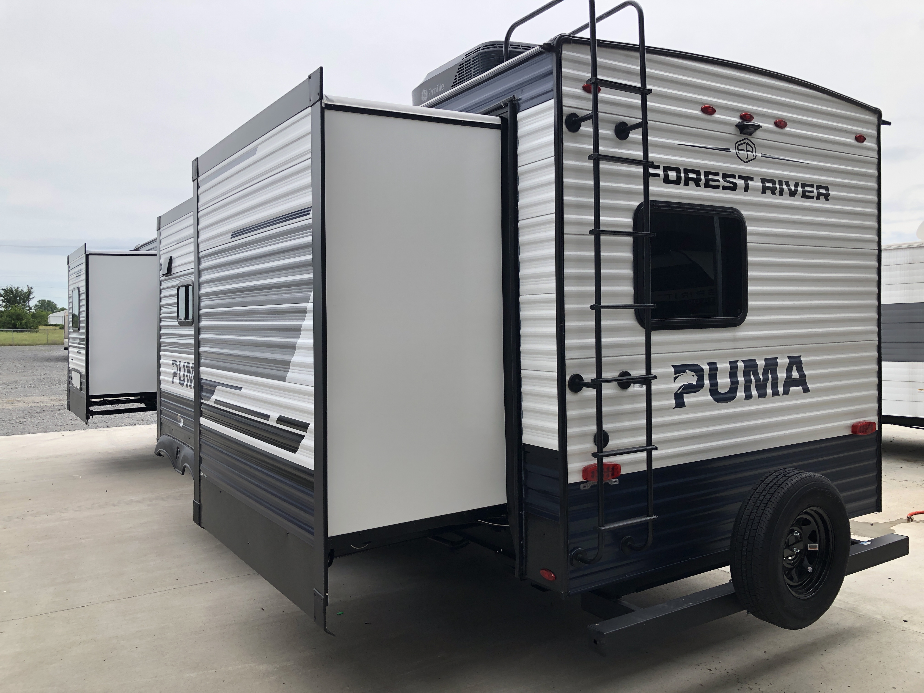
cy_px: 346
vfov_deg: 49.7
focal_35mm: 28
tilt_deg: -2.5
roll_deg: +0.4
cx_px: 462
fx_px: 747
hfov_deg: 63.4
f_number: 1.8
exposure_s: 1/960
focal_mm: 3.99
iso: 20
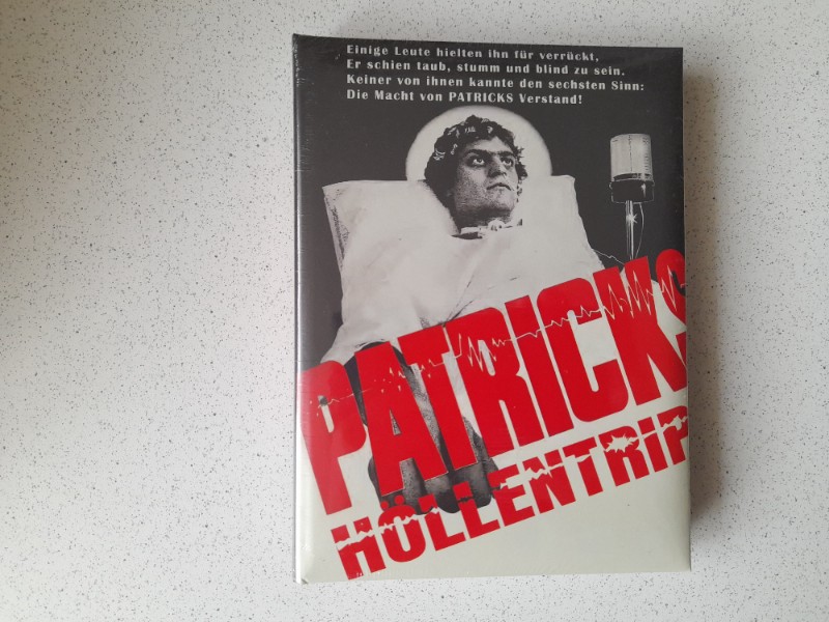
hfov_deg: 69.4
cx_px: 414
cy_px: 311
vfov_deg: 54.9
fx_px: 599
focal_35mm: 25
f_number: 2
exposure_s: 1/50
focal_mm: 4.6
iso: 160
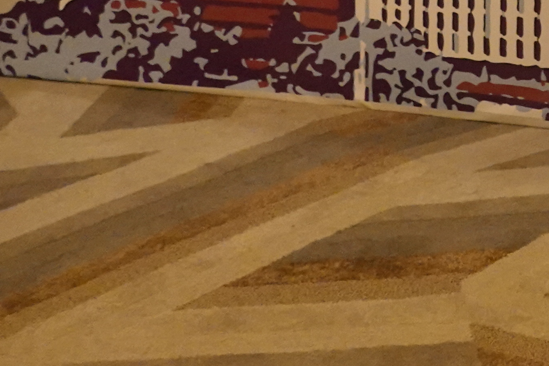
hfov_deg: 18.8
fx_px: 1479
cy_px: -310
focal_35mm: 97
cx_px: 798
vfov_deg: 12.7
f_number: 2.8
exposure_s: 1/60
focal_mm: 9
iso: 2000
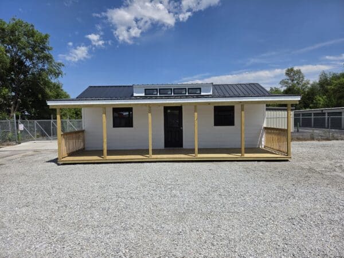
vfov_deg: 58.9
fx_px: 229
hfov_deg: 73.9
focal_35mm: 23
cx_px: 172
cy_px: 129
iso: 80
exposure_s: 1/7734
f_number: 1.8
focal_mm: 5.4
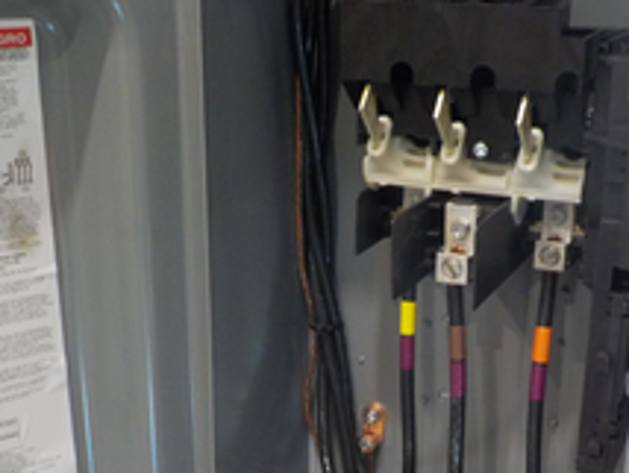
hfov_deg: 34.3
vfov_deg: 25.9
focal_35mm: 56
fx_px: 1019
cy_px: 350
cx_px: 356
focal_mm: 4.1
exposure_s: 1/30
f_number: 3.3
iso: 320
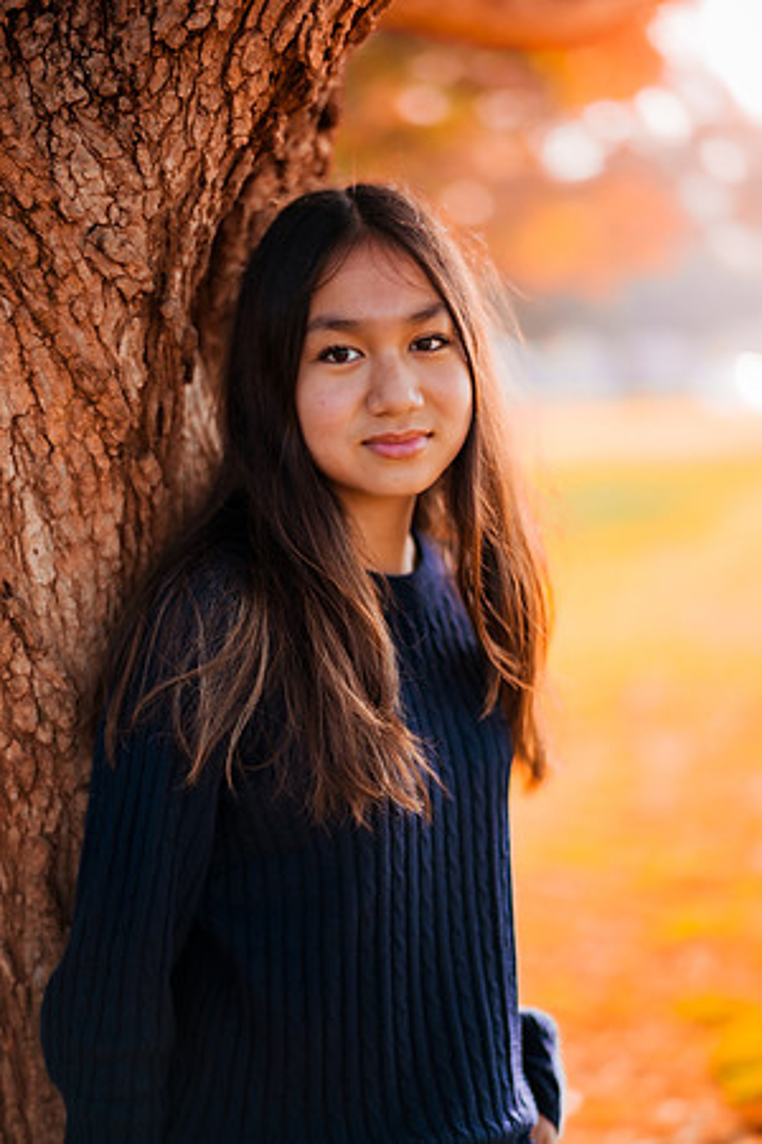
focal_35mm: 58
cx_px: 381
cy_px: 572
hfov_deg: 23.4
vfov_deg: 34.5
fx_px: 1841
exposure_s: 1/500
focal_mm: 58
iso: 100
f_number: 1.4
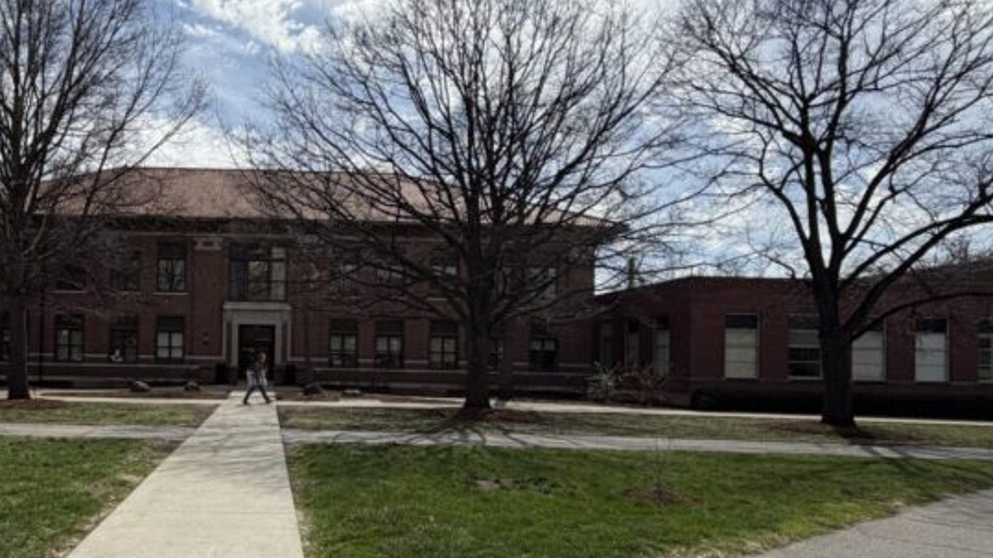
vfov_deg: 39.9
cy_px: 346
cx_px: 269
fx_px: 763
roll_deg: -1.0
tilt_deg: +0.9
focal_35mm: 29
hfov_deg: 62.9
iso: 25
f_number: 2.2
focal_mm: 2.22
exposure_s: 1/1745
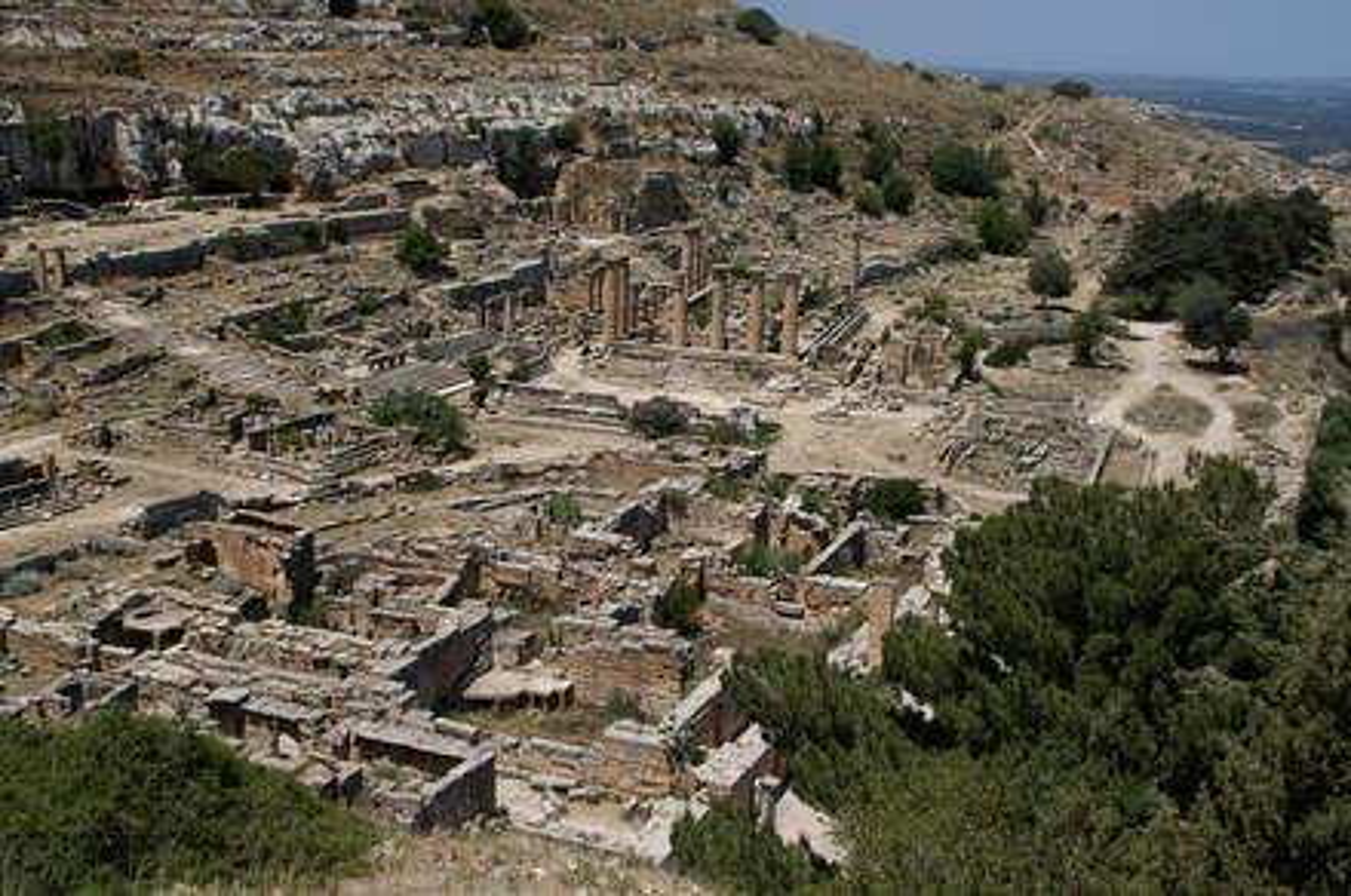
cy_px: 448
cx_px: 676
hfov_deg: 46.5
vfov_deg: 31.8
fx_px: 1574
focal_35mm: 42
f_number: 9
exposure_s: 1/100
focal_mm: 28
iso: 100
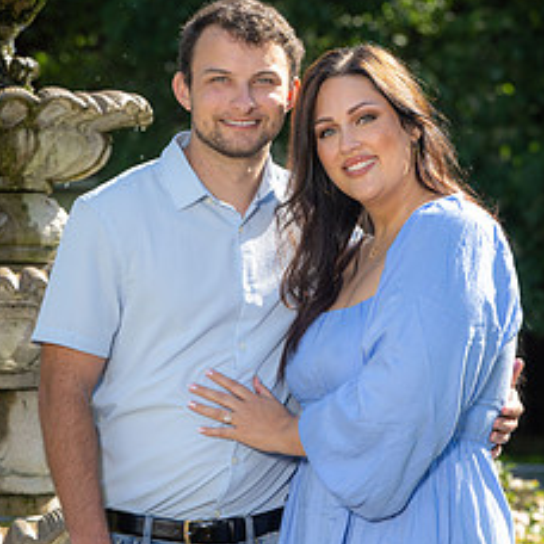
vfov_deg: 9.1
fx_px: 3432
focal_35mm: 193
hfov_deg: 9.1
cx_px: 284
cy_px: 348
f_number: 6.3
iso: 100
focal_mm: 115
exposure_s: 1/160
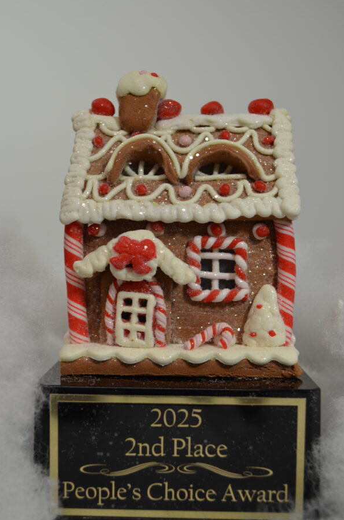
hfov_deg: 26.3
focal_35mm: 51
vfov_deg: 38.9
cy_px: 282
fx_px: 735
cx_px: 155
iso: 400
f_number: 4.5
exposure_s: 1/80
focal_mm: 30
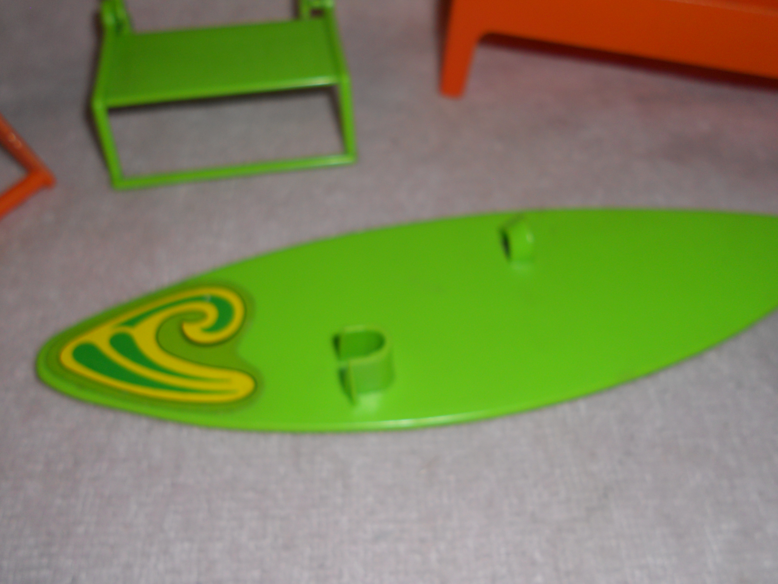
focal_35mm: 32
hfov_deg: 56.8
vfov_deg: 44.2
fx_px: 719
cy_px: 292
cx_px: 389
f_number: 8.8
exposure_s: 1/25
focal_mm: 5.8
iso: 80
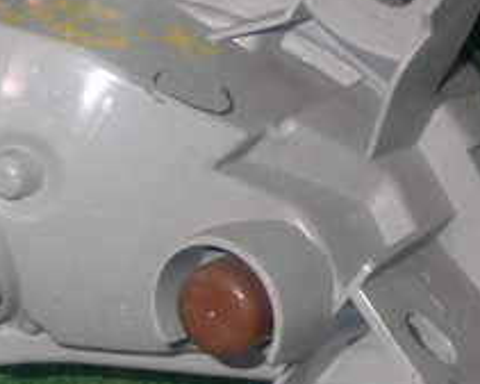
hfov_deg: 15.5
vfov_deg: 12.7
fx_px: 1734
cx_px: 20
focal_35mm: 122
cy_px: 202
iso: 200
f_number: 9
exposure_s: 1/40
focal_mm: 7.84
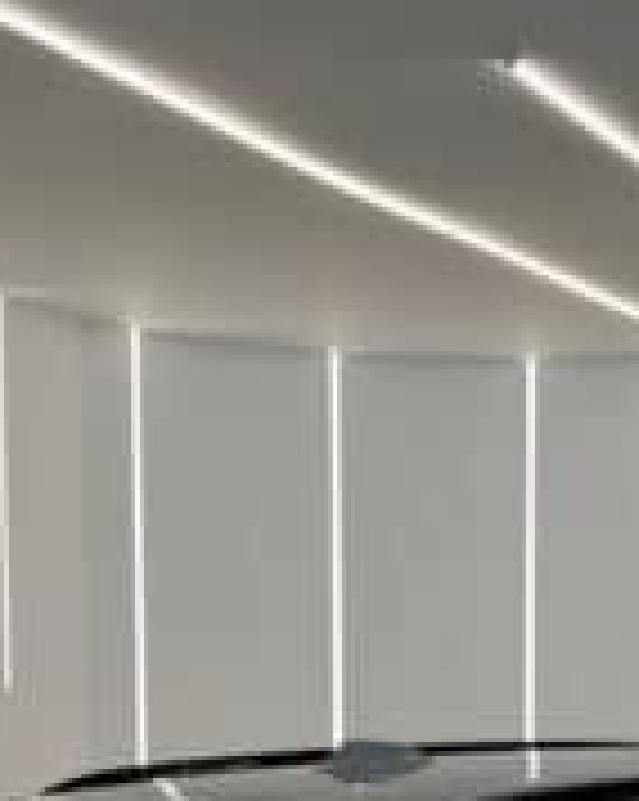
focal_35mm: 105
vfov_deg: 17.3
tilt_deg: -6.3
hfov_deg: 14.4
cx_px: 648
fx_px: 2486
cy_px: 1006
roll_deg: -0.3
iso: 100
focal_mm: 6.93
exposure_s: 1/98
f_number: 1.8
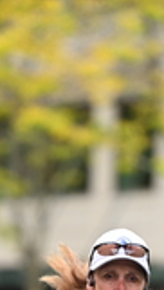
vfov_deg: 3.3
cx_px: 73
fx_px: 4961
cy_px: 427
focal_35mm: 644
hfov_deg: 1.9
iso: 1000
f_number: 2.8
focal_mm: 180
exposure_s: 1/2000
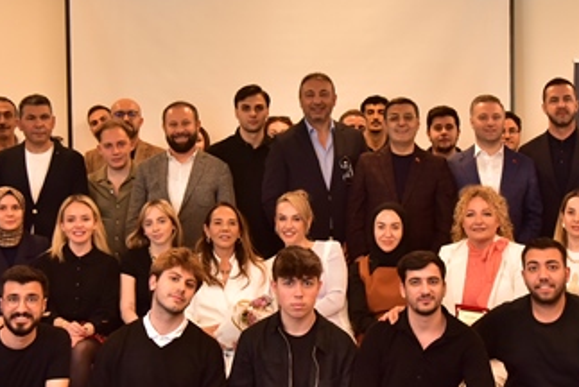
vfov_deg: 18.0
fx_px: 1223
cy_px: 163
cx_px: 319
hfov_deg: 26.6
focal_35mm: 76
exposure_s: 1/125
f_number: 4
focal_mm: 32
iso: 1250
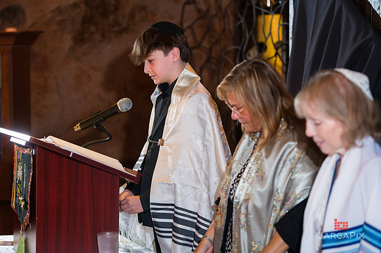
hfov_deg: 18.5
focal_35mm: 111
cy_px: 120
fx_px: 1173
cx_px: 181
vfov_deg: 12.3
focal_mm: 105
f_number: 4
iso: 1000
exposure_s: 1/200
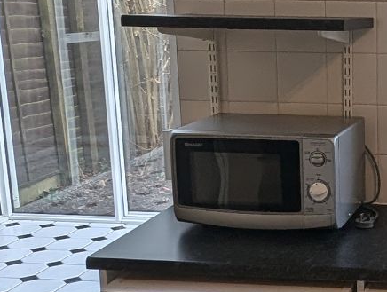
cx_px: 433
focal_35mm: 66
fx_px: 739
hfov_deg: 26.8
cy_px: 166
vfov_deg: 22.3
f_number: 1.95
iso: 38
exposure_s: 1/151
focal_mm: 2.23
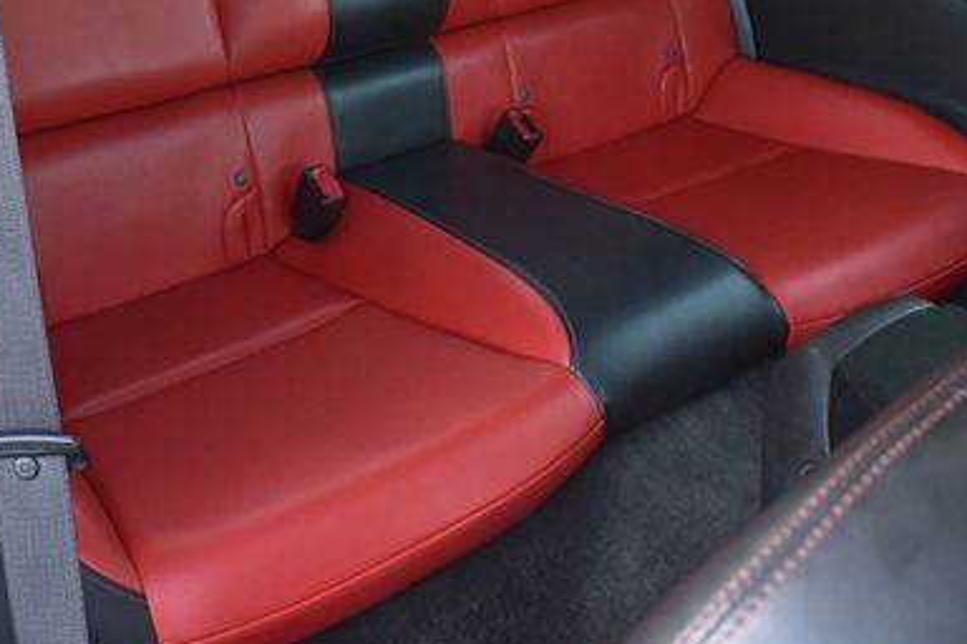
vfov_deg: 29.2
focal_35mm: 45
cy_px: 128
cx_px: 325
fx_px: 1209
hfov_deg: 43.0
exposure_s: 1/15
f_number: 6.3
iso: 1100
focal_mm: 18
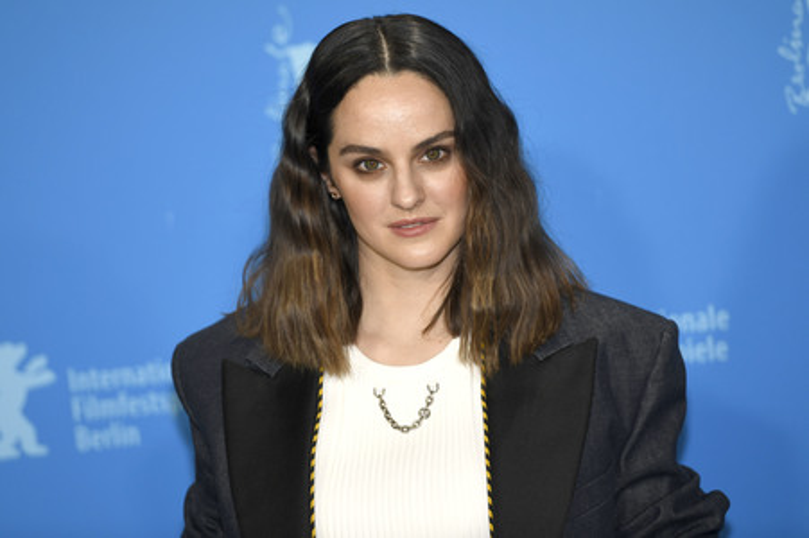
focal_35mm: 200
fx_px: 4491
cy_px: 269
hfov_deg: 10.3
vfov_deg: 6.9
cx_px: 404
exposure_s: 1/400
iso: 640
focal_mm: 200
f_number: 3.5
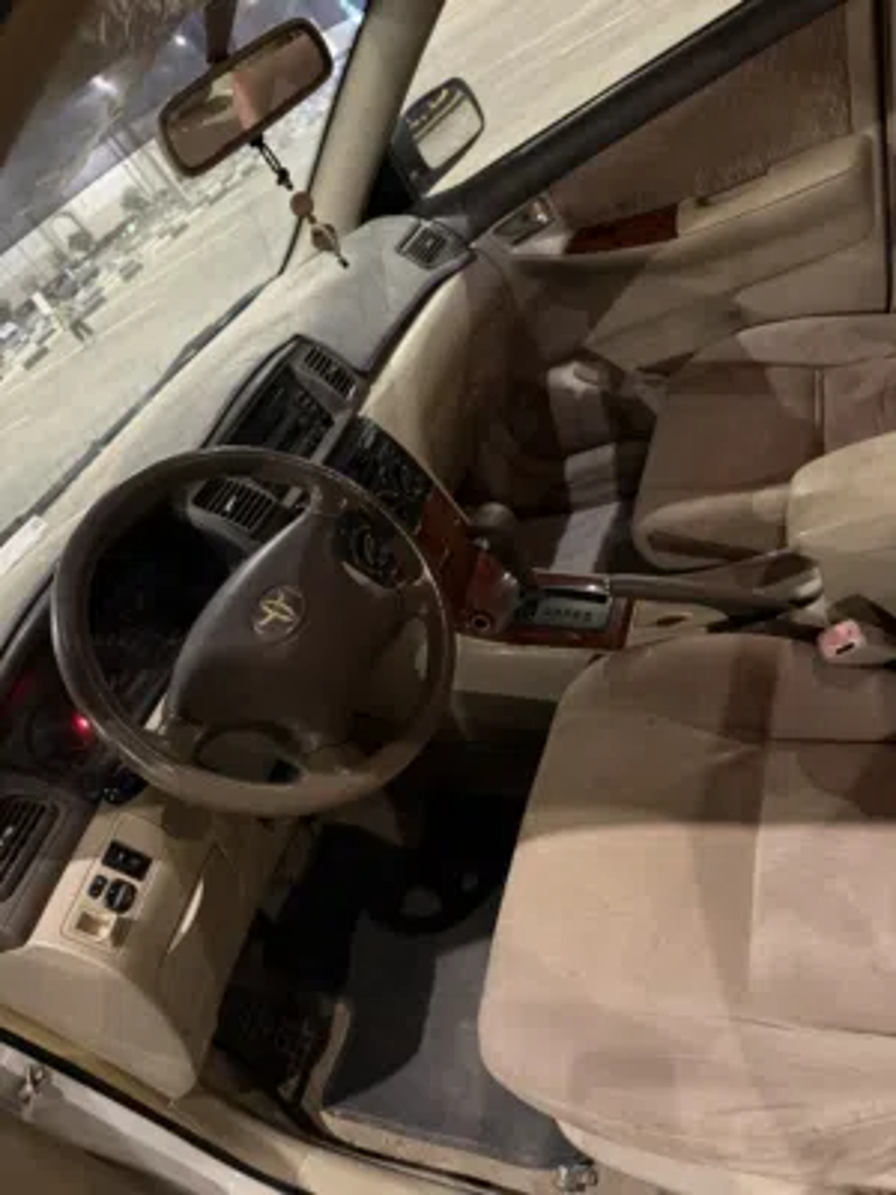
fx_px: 828
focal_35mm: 24
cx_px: 448
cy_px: 598
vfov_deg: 71.6
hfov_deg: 56.8
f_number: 1.78
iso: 1000
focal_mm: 6.76
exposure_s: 1/25
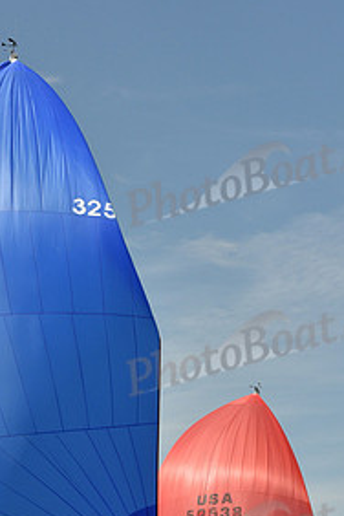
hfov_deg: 9.5
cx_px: 32
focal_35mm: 144
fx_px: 2064
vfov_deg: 14.1
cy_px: 470
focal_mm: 70
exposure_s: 1/1000
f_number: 10
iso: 320
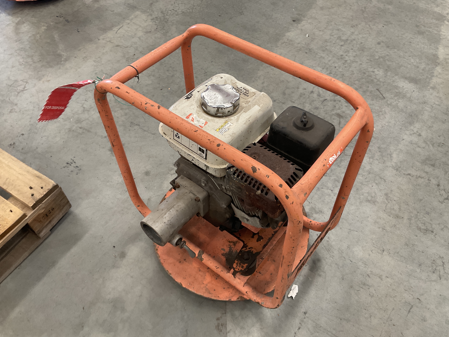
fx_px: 389
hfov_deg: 60.0
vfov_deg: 46.8
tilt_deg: -50.2
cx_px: 231
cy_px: 168
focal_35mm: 30
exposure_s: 1/50
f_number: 1.8
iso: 80
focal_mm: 3
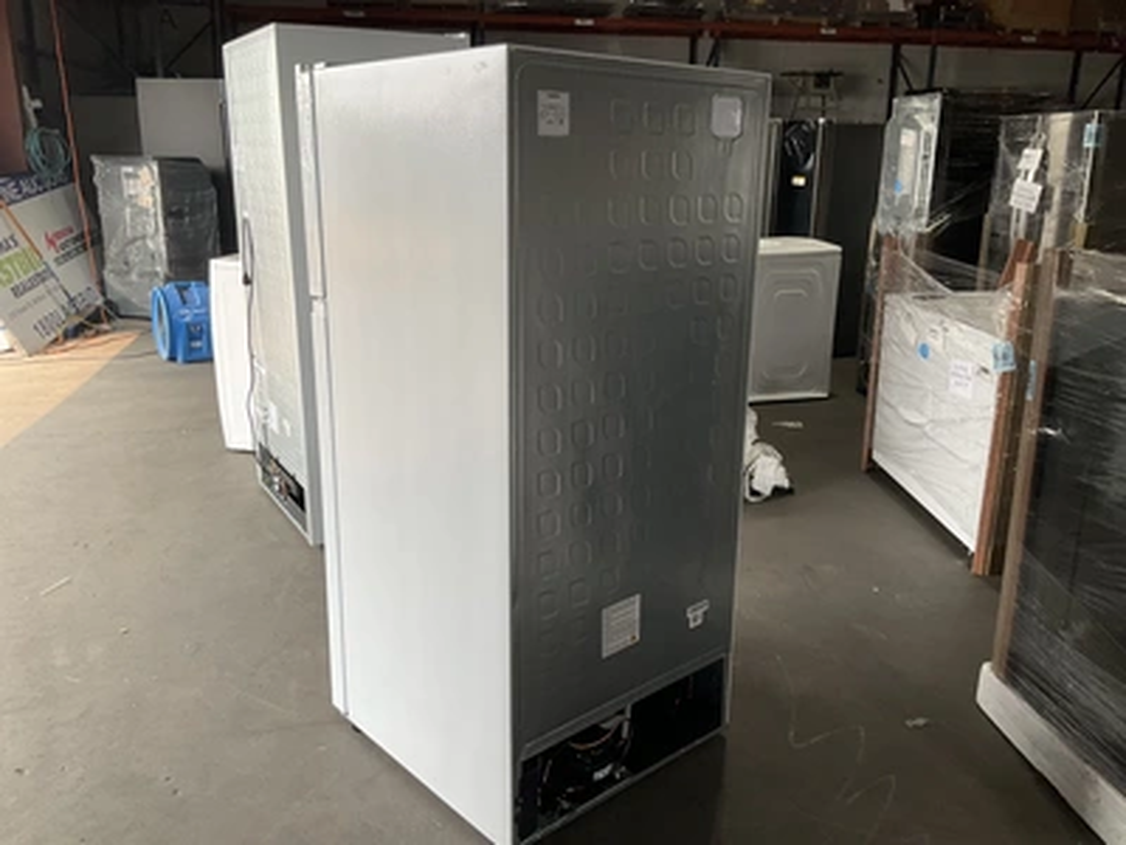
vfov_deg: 48.2
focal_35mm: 29
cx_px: 563
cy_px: 422
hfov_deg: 61.7
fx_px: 943
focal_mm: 3
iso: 20
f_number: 1.8
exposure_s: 1/141
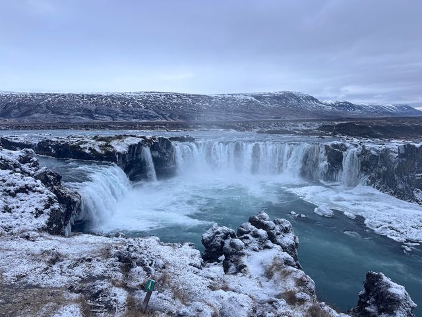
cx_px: 211
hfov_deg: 71.6
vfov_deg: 56.8
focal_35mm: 24
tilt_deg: -7.4
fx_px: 293
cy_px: 158
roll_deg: +1.2
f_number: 1.78
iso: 100
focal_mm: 6.86
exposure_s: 1/121
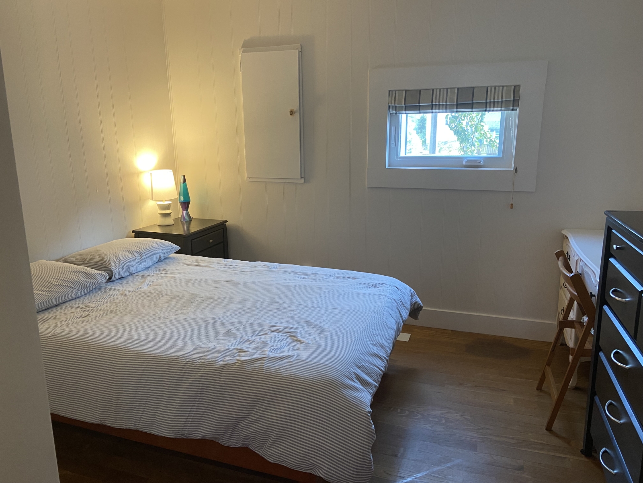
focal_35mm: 26
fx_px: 483
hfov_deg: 67.3
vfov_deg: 53.1
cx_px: 322
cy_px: 242
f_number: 1.8
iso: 200
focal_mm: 4.25
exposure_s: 1/60
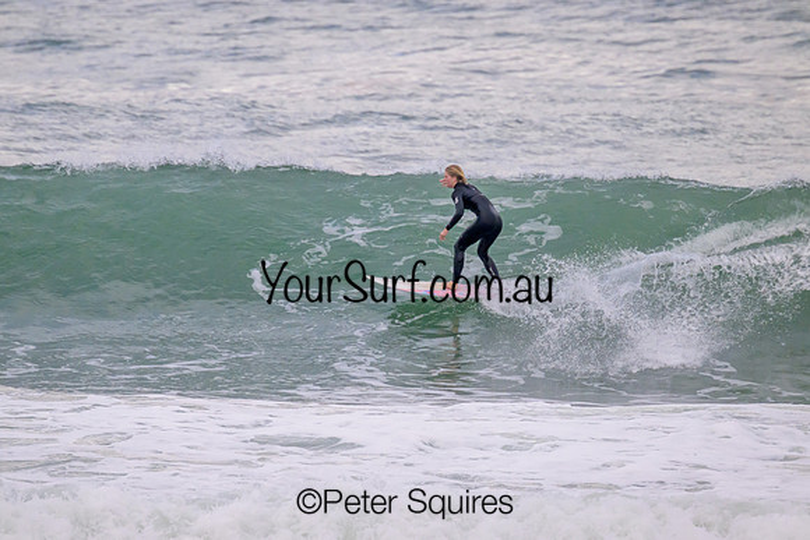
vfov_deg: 1.6
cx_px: 405
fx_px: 18799
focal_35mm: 835
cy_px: 270
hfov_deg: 2.5
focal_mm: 800
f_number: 11
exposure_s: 1/2000
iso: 2200
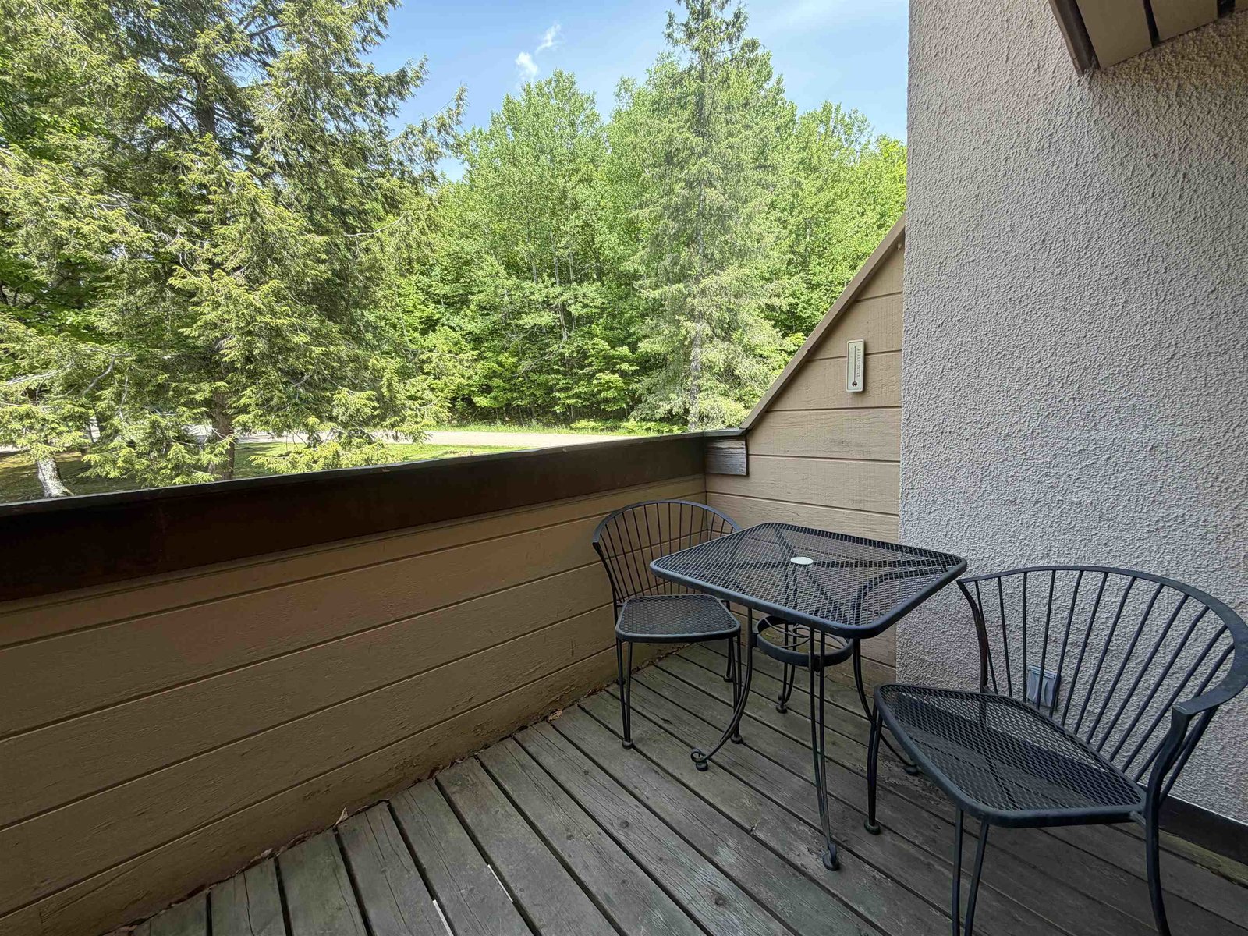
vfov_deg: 85.7
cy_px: 468
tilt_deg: -6.9
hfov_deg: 102.1
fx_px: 505
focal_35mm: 14
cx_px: 624
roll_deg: +3.2
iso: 40
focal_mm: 2.22
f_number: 2.2
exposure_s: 1/194
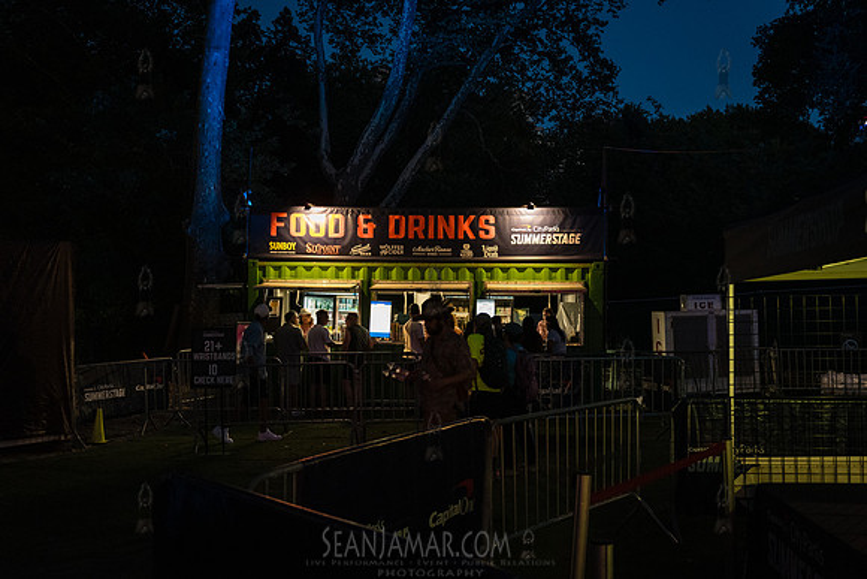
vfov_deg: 34.3
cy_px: 290
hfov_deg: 49.6
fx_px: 938
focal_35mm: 39
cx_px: 434
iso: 4000
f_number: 3.2
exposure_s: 1/125
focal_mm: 38
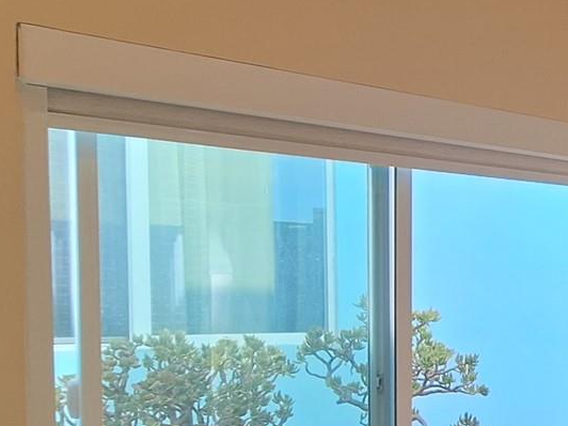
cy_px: 356
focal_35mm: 50
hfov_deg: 29.0
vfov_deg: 28.3
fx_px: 820
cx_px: 783
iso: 50
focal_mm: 1.74
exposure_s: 1/120
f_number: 2.2
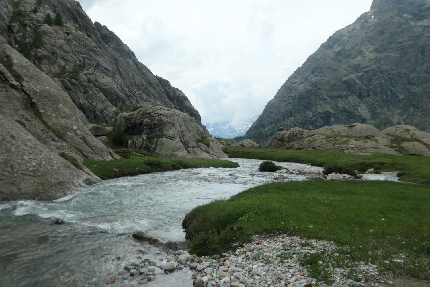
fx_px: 394
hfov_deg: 57.2
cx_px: 215
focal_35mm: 33
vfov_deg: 40.0
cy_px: 144
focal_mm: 12.2
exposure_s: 1/800
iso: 200
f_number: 5.6
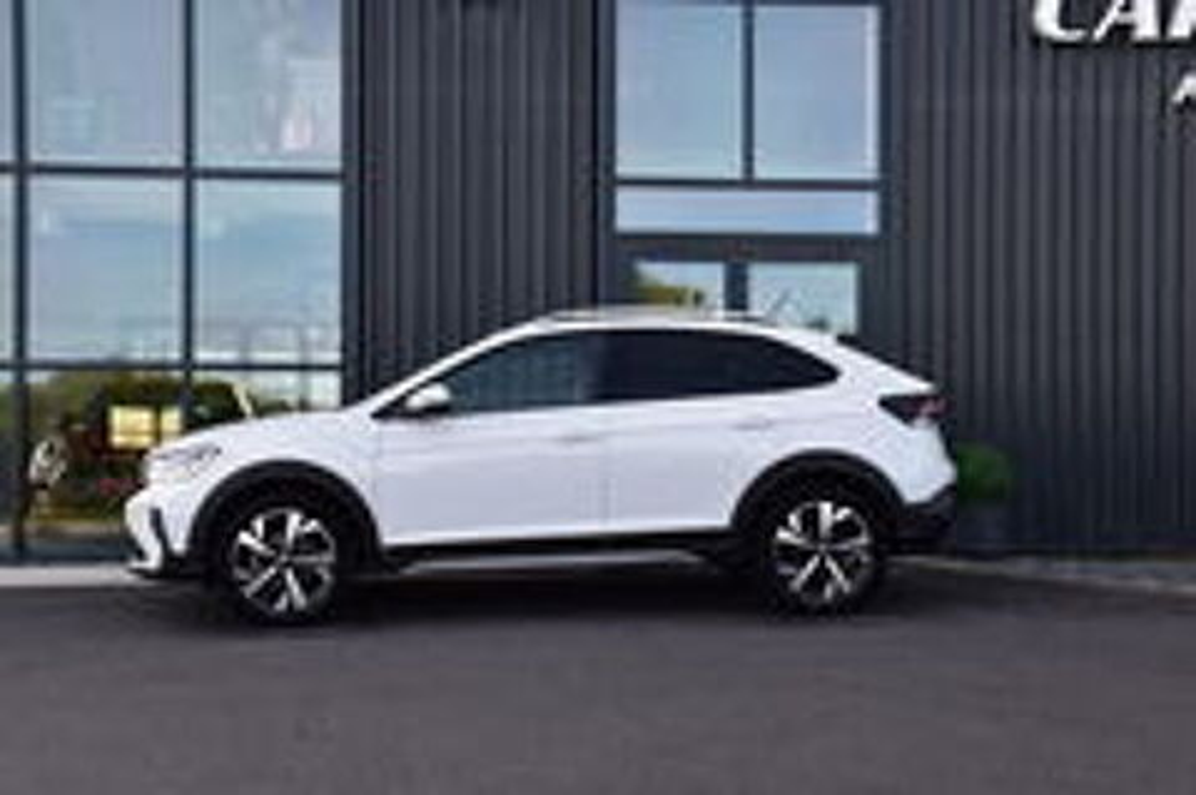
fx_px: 1344
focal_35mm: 40
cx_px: 598
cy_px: 398
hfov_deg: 48.0
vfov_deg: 32.9
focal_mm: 27
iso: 400
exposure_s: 1/160
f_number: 9
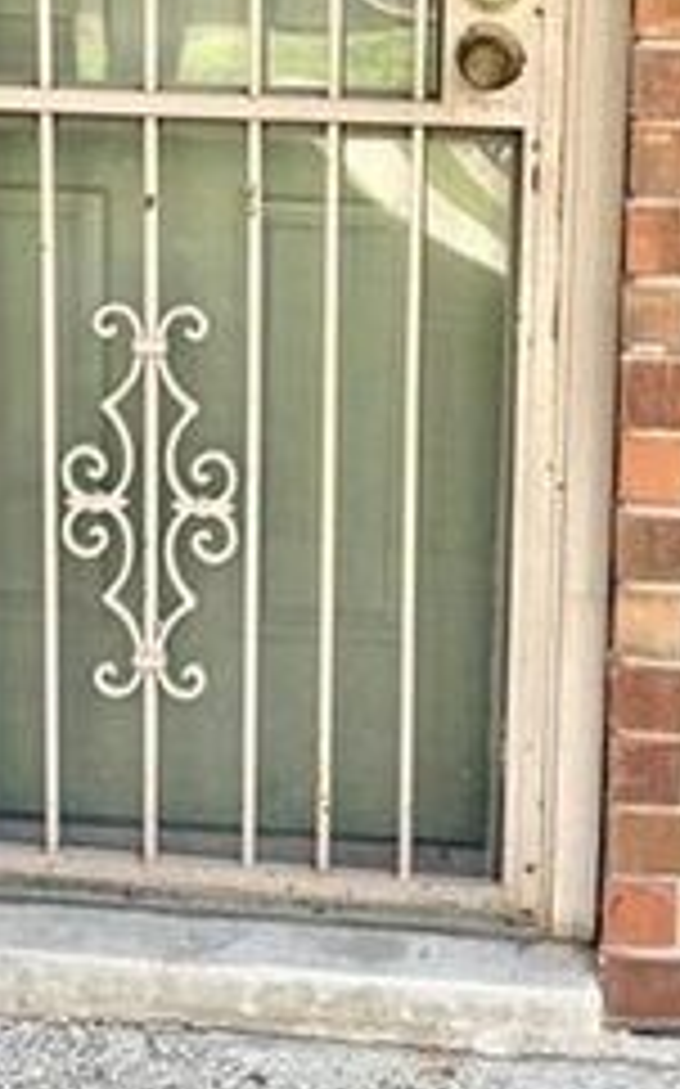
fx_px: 2256
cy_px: 106
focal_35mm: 76
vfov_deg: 26.2
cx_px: 392
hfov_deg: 17.1
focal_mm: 5.96
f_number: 1.6
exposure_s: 1/121
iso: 32
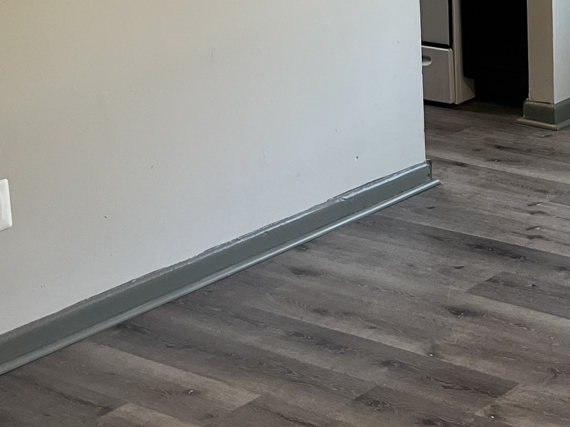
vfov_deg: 16.4
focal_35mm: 88
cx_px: 679
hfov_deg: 20.8
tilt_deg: -11.8
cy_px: -19
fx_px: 1449
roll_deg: +0.6
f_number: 1.6
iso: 100
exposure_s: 1/120
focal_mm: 5.1
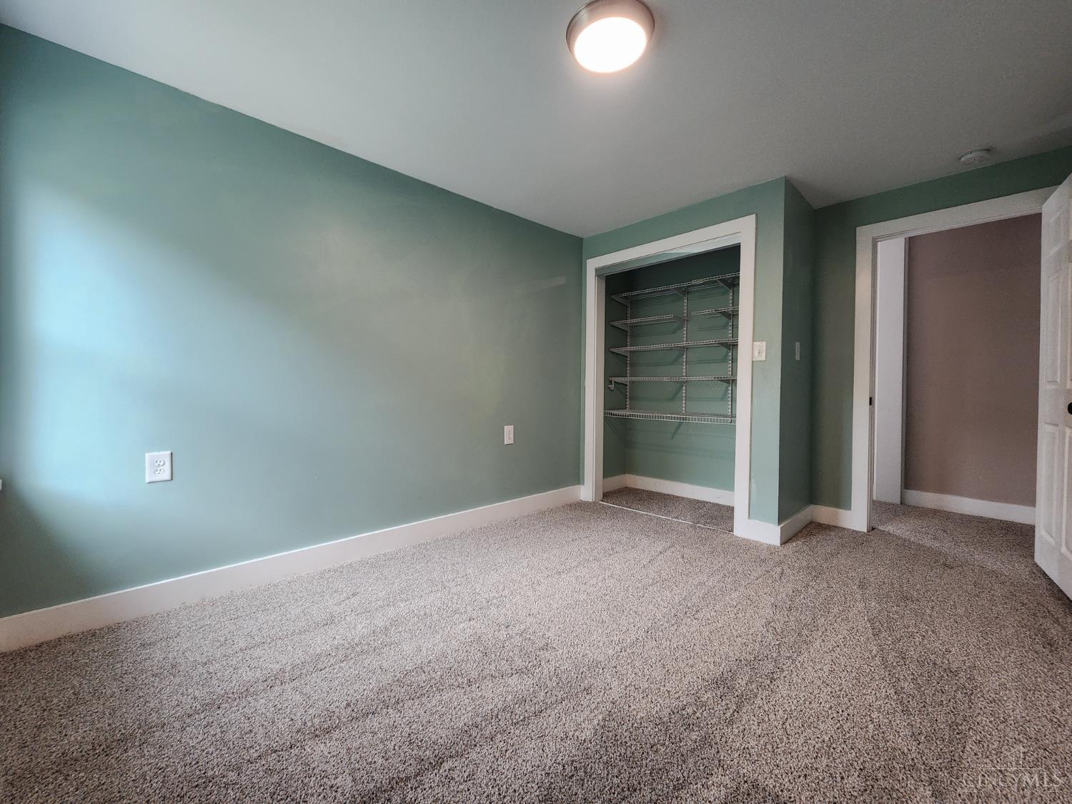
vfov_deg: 89.9
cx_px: 536
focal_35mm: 13
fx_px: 403
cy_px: 402
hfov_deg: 106.2
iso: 200
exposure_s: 1/60
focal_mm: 2.2
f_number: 2.2
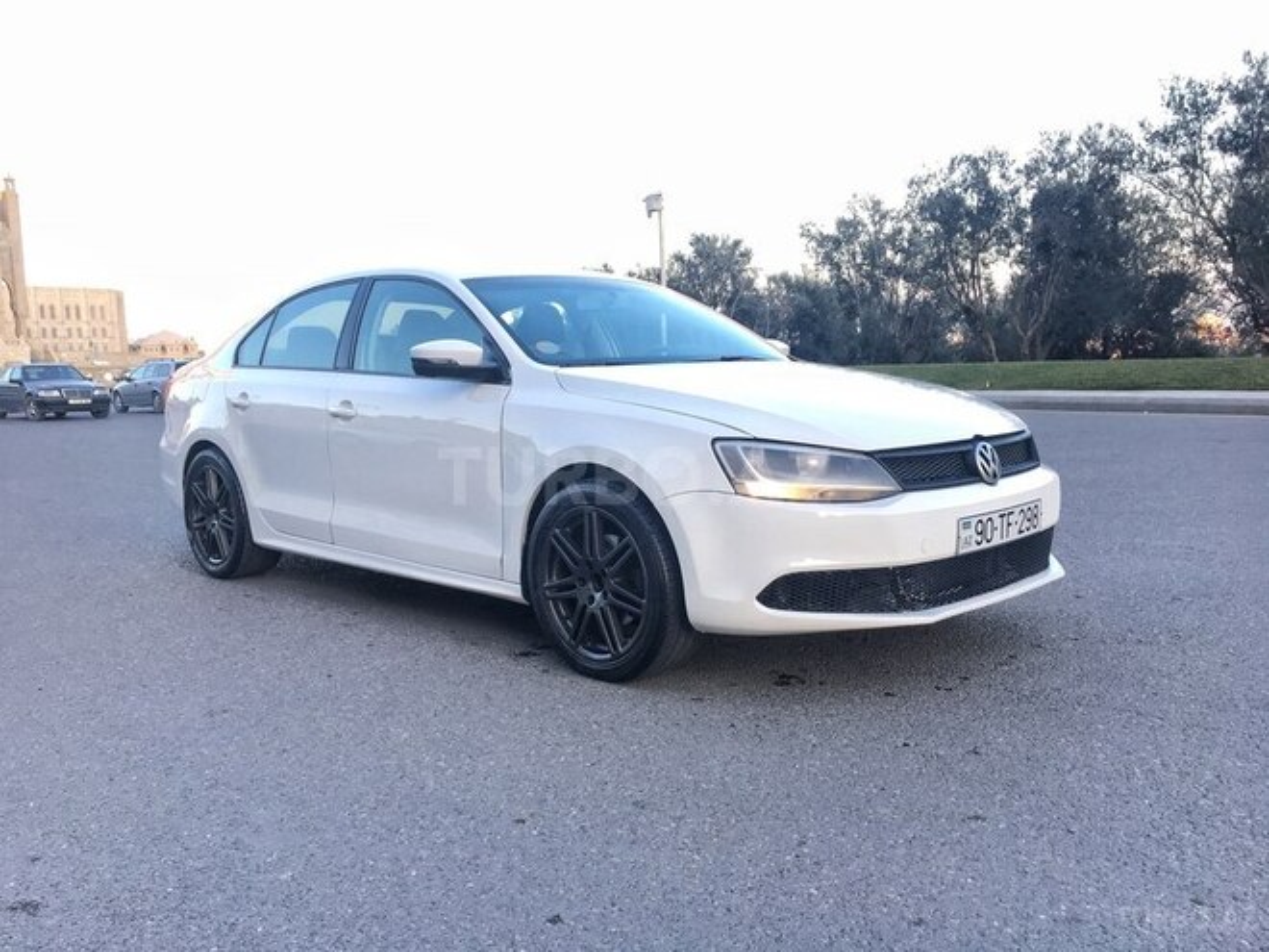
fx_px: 1063
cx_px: 634
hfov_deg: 61.7
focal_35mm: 29
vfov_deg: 48.2
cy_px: 476
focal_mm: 4.15
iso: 32
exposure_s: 1/100
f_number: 2.2
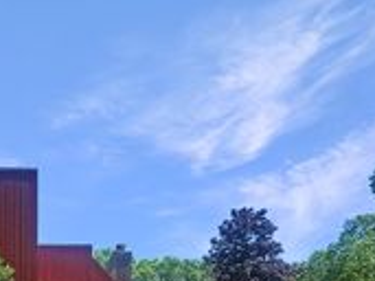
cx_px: 37
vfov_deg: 28.4
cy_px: 372
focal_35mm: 41
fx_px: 444
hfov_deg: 42.1
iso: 50
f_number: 2.2
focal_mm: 2.22
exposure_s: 1/1553
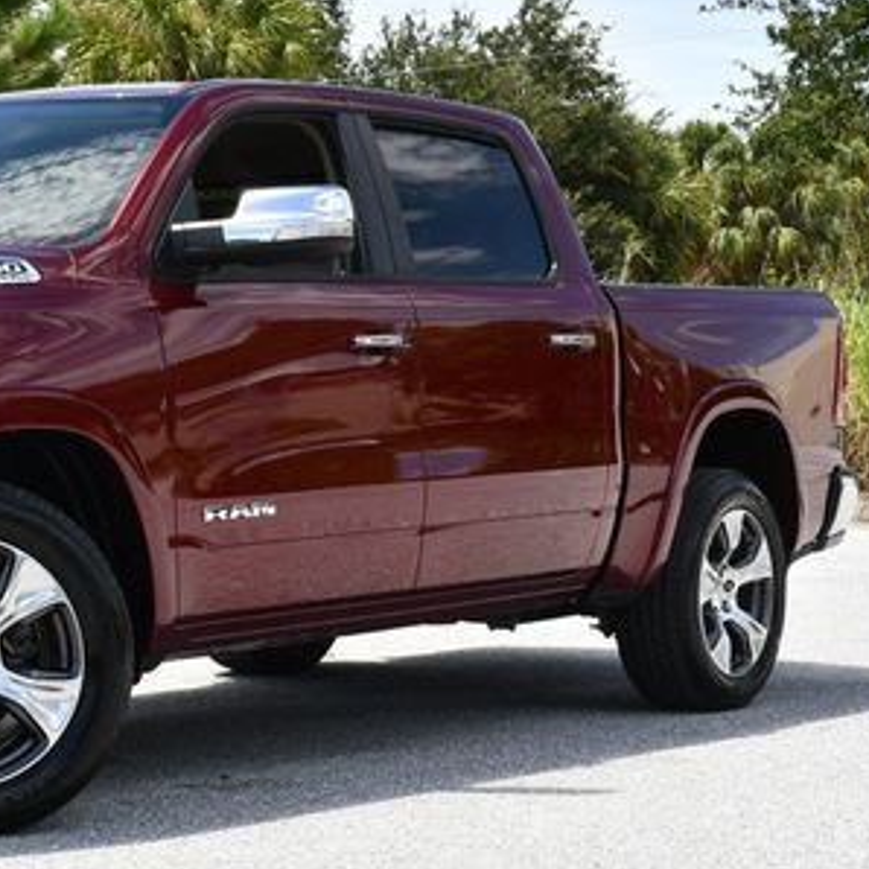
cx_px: 20
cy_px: 330
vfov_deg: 18.3
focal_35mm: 95
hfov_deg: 17.9
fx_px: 2698
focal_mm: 26
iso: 180
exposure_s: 1/250
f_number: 8
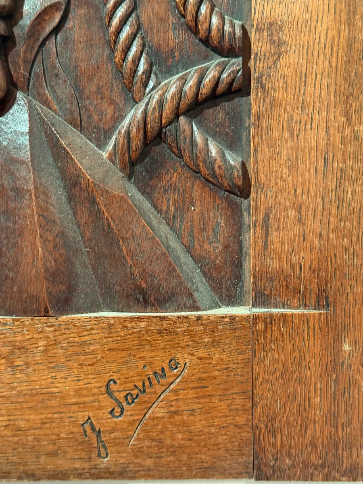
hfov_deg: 30.3
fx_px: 671
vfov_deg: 39.7
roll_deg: +0.2
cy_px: 242
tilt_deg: -5.4
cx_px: 182
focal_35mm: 48
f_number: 1.78
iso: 400
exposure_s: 1/25
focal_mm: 6.76
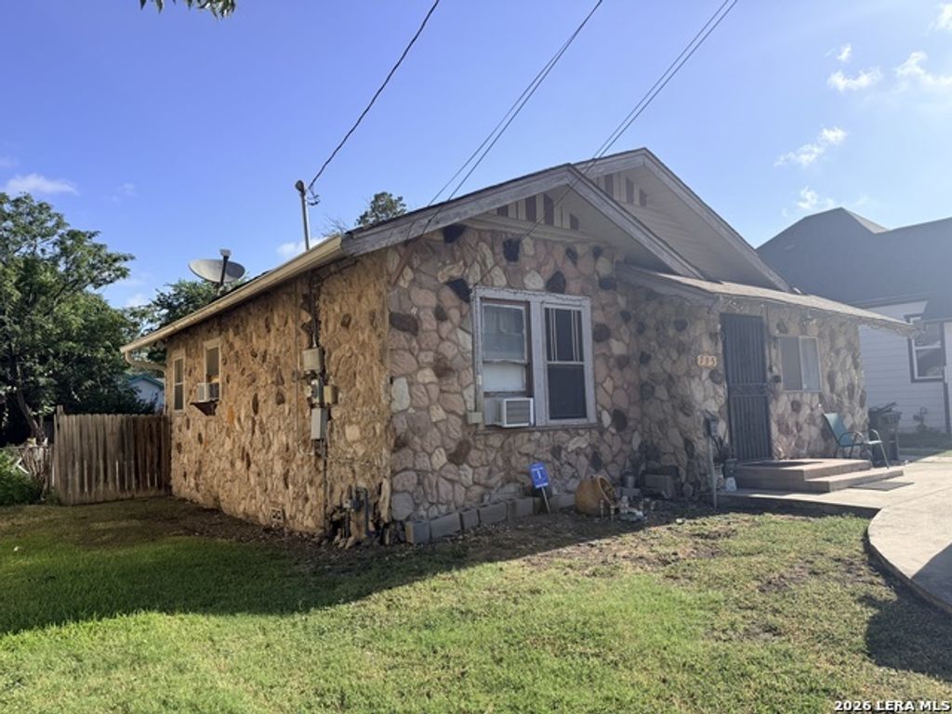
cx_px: 476
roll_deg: +2.0
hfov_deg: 71.6
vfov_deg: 56.8
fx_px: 660
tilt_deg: +4.4
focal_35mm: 24
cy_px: 357
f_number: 1.78
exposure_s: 1/4975
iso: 100
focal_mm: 6.76
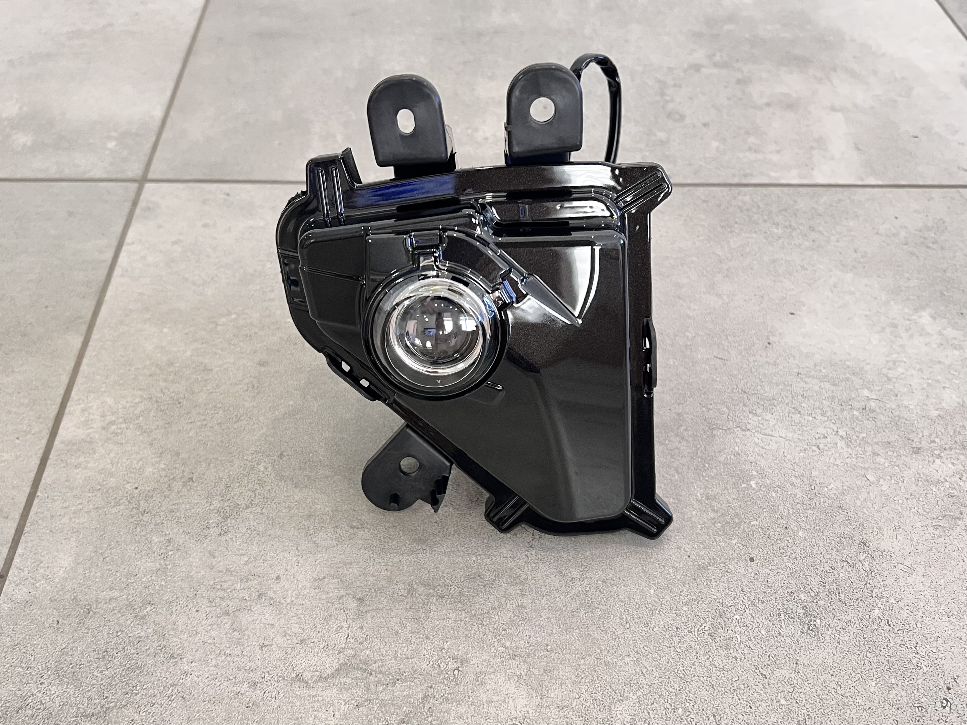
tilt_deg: -47.7
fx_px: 726
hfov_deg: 67.3
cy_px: 362
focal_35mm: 26
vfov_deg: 53.1
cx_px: 484
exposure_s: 1/60
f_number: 1.5
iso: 200
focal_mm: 5.7
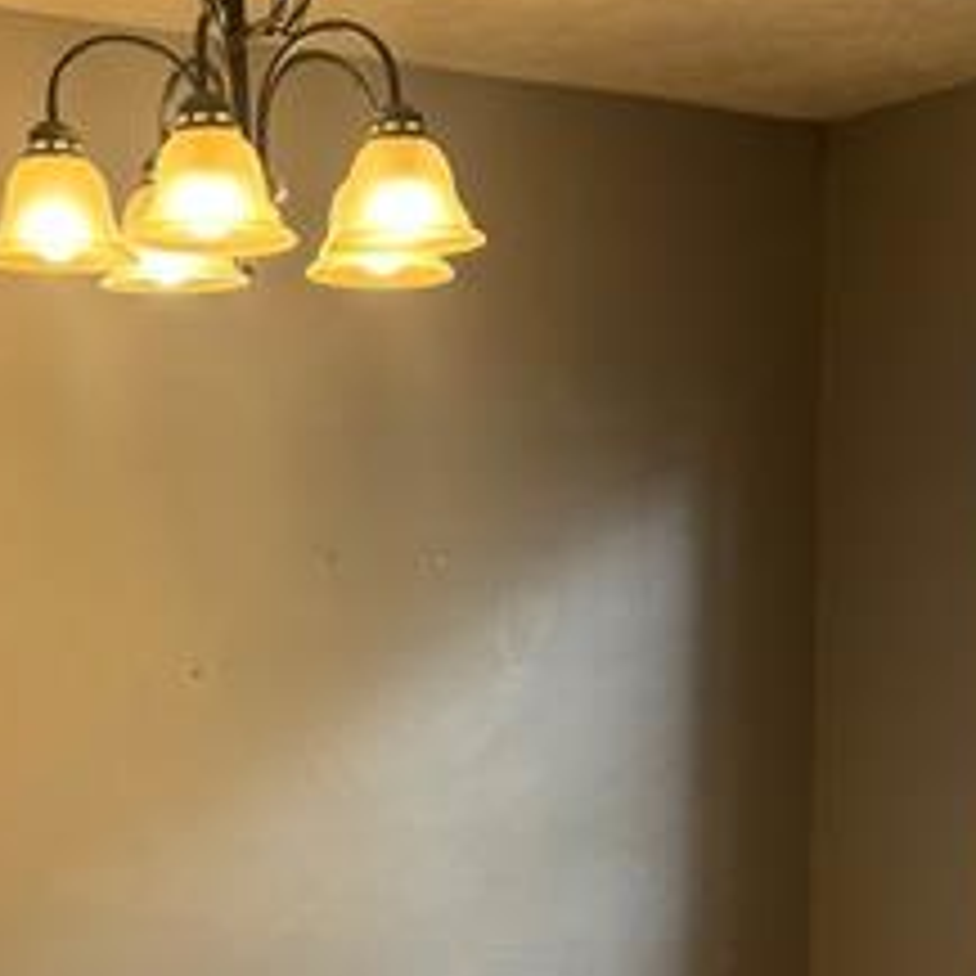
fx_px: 2392
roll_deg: +0.7
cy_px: 1300
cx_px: 594
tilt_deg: -13.5
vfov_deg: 20.8
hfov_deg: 23.0
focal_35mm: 75
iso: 160
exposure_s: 1/120
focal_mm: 6.76
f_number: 1.78
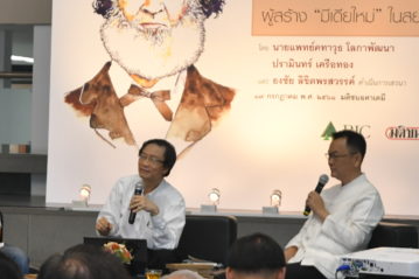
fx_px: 1768
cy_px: 134
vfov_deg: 9.0
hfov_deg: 13.4
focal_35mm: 152
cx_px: 50
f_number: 4
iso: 1600
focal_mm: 50
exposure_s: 1/200
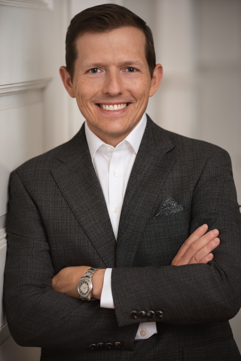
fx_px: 1356
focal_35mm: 135
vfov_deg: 15.2
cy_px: 180
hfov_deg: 10.2
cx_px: 120
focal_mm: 135
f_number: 2
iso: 80
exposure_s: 1/320
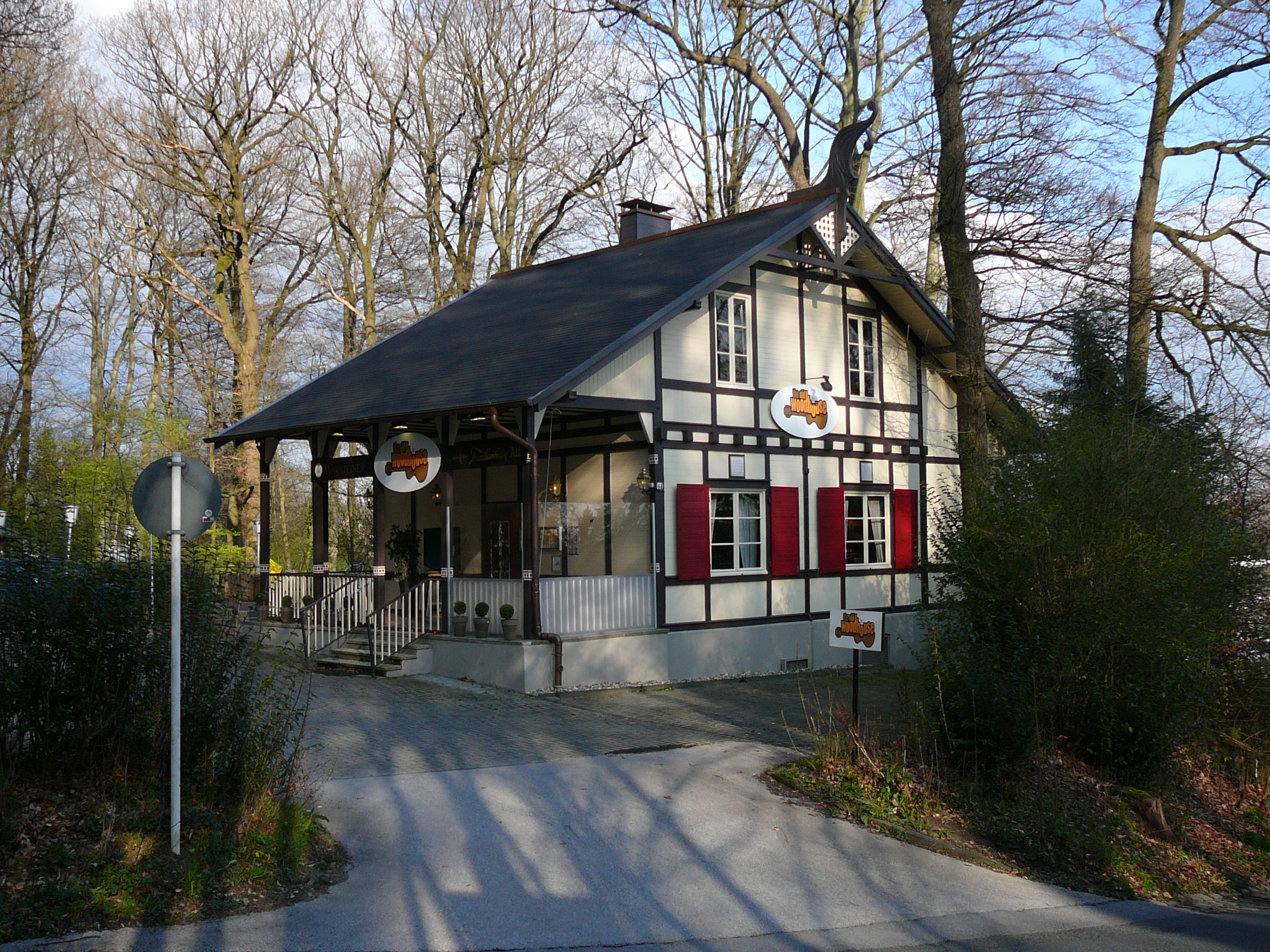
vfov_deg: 40.7
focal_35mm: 35
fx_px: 1284
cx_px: 635
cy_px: 476
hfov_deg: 52.6
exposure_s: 1/400
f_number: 2.8
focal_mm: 5.2
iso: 80
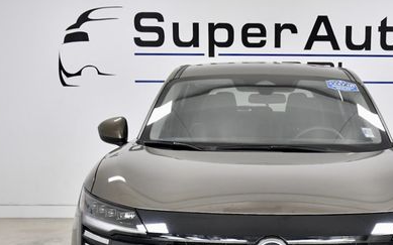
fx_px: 610
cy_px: 206
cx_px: 276
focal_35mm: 57
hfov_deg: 35.2
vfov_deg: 22.3
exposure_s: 1/500
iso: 1250
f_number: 4
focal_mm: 23
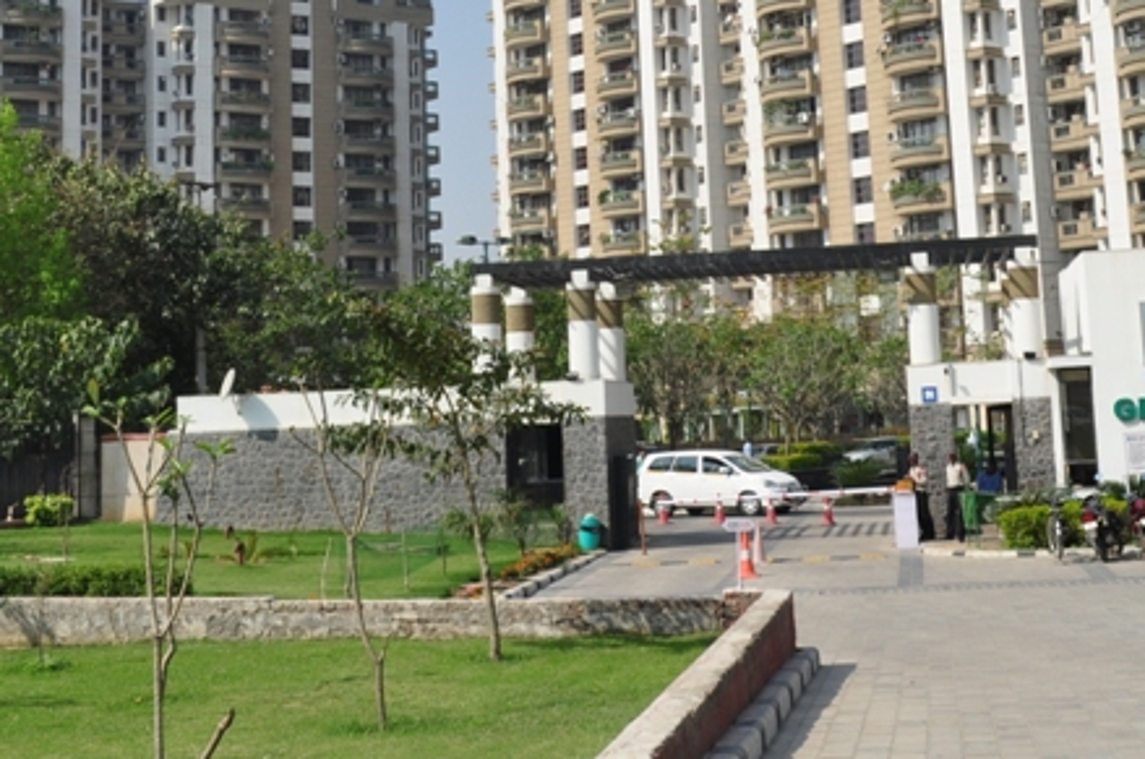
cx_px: 610
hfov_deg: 31.9
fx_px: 2000
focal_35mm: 63
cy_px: 0
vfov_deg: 20.8
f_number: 10
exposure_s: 1/400
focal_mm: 18
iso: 200
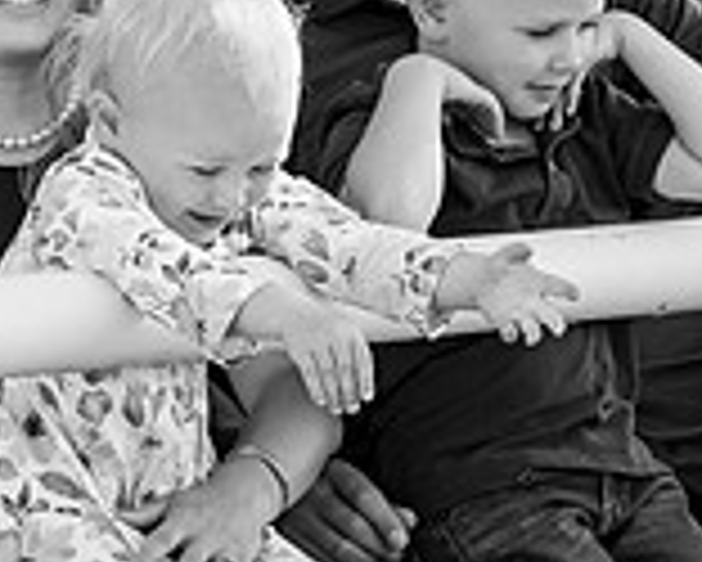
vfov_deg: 5.2
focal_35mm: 296
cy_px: 223
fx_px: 6154
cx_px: 338
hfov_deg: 6.5
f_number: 10
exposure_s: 1/500
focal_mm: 85
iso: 800
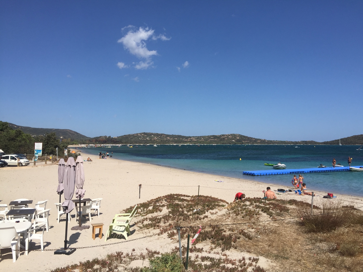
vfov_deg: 48.2
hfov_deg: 61.7
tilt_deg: +1.8
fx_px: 304
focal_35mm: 29
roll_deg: -0.1
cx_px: 182
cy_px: 136
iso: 32
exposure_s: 1/3597
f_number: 2.2
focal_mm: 4.15
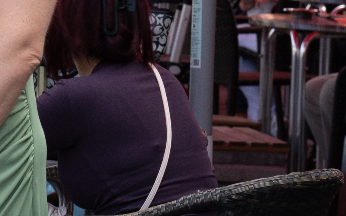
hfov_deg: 4.2
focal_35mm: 488
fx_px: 4601
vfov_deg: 2.7
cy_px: -157
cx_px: -531
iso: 250
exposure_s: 1/125
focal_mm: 85
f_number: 8
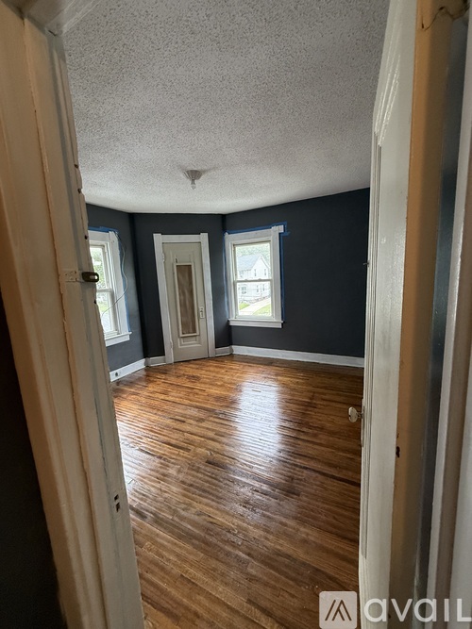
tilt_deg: -7.7
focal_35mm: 14
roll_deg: +2.9
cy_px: 314
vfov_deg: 102.1
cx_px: 236
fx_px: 255
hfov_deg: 85.7
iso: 320
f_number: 2.2
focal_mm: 2.22
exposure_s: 1/120
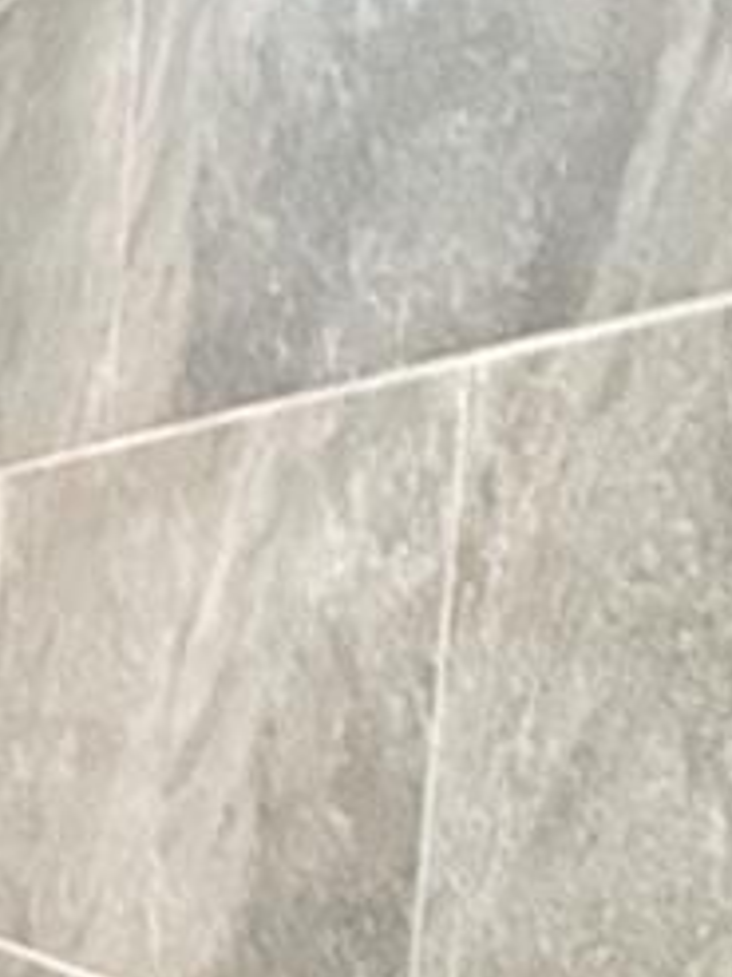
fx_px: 2455
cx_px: -764
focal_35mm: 87
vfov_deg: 21.5
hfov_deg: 14.1
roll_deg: -1.0
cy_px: 1024
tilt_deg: -8.2
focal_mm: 2.22
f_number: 2.2
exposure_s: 1/60
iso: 2000
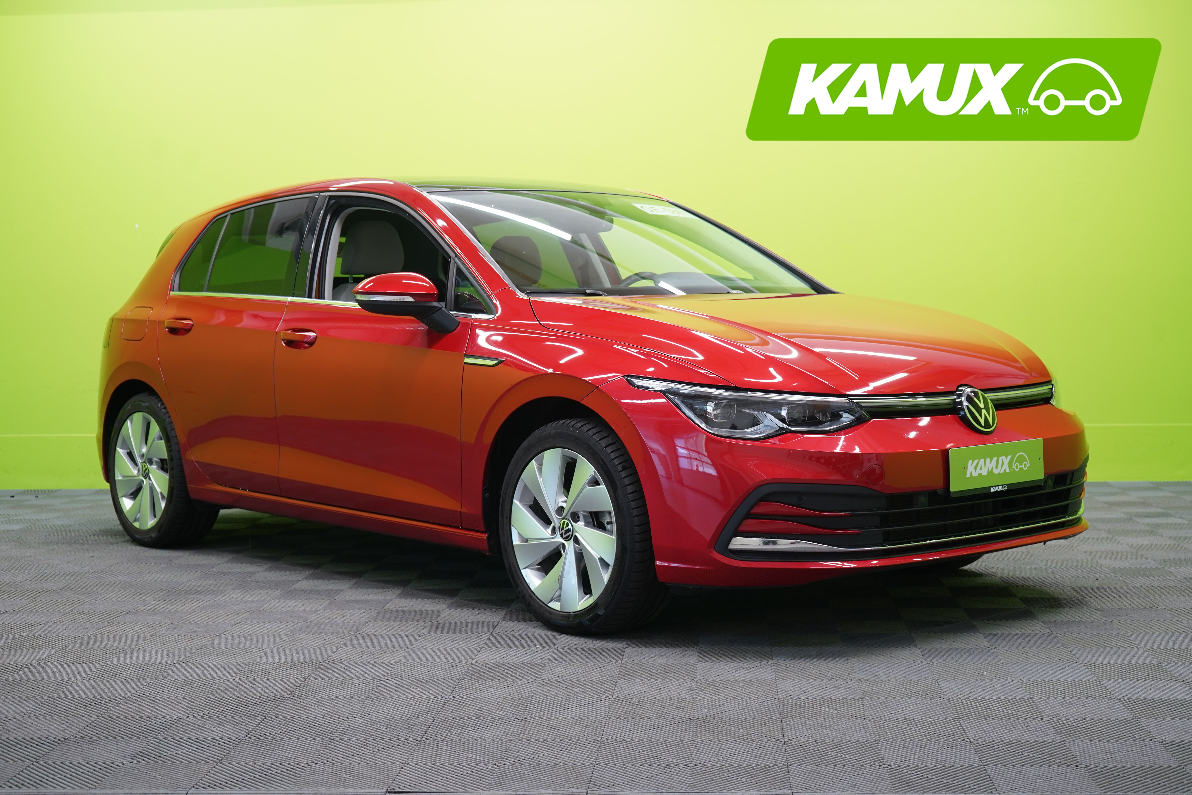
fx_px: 1655
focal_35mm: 50
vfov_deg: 27.0
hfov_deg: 39.6
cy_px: 398
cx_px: 596
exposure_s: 1/25
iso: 400
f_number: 5
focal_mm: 50
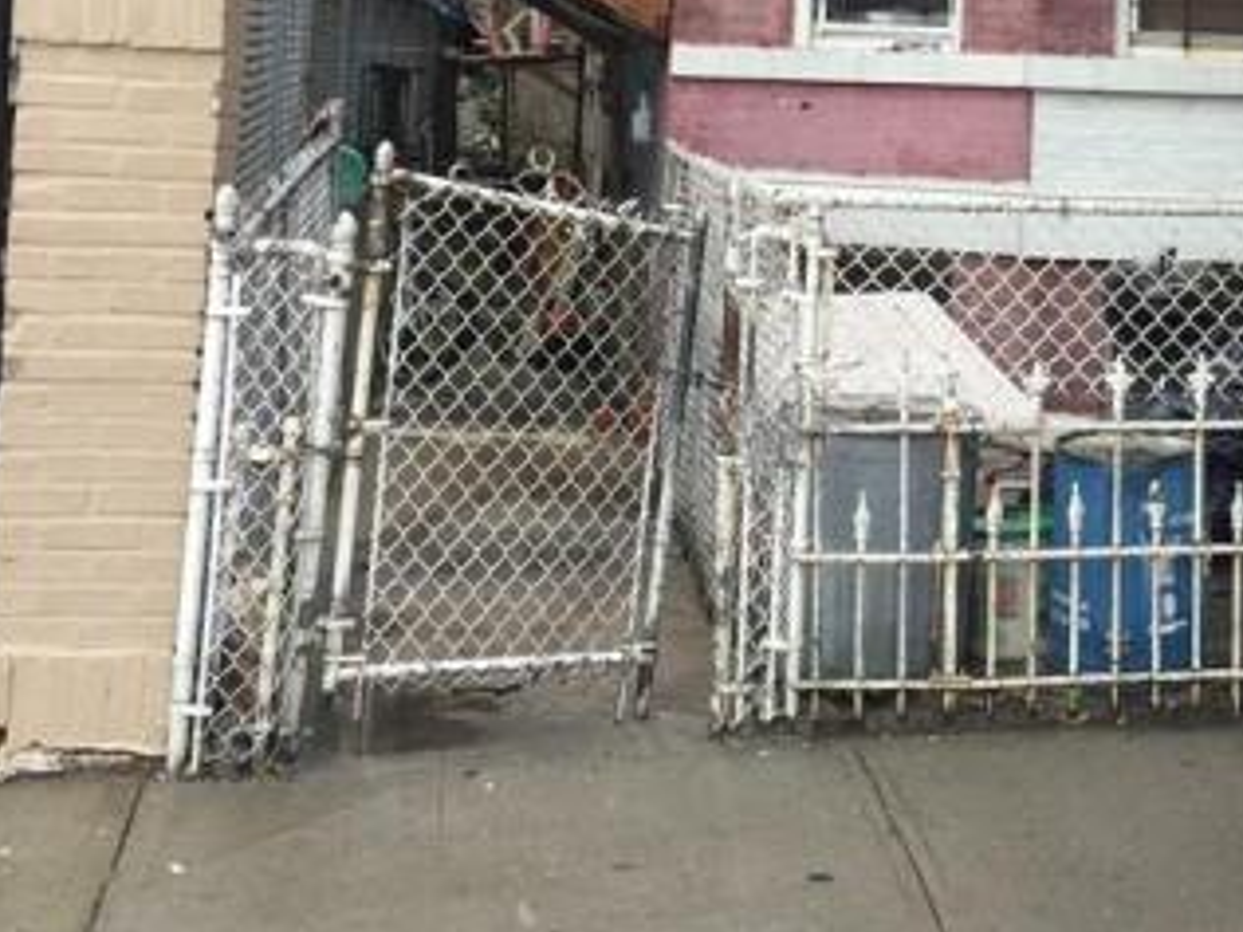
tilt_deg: -0.2
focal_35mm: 66
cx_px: 1023
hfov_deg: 28.7
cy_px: 83
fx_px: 2370
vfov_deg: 21.7
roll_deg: -4.0
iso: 32
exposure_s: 1/120
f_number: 2.2
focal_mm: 4.15
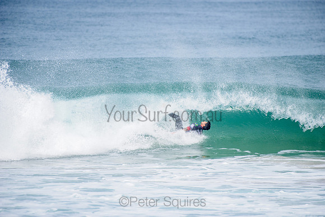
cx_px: 162
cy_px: 108
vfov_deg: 2.8
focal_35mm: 500
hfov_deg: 4.1
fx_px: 4515
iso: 250
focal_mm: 500
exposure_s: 1/2000
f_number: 5.6
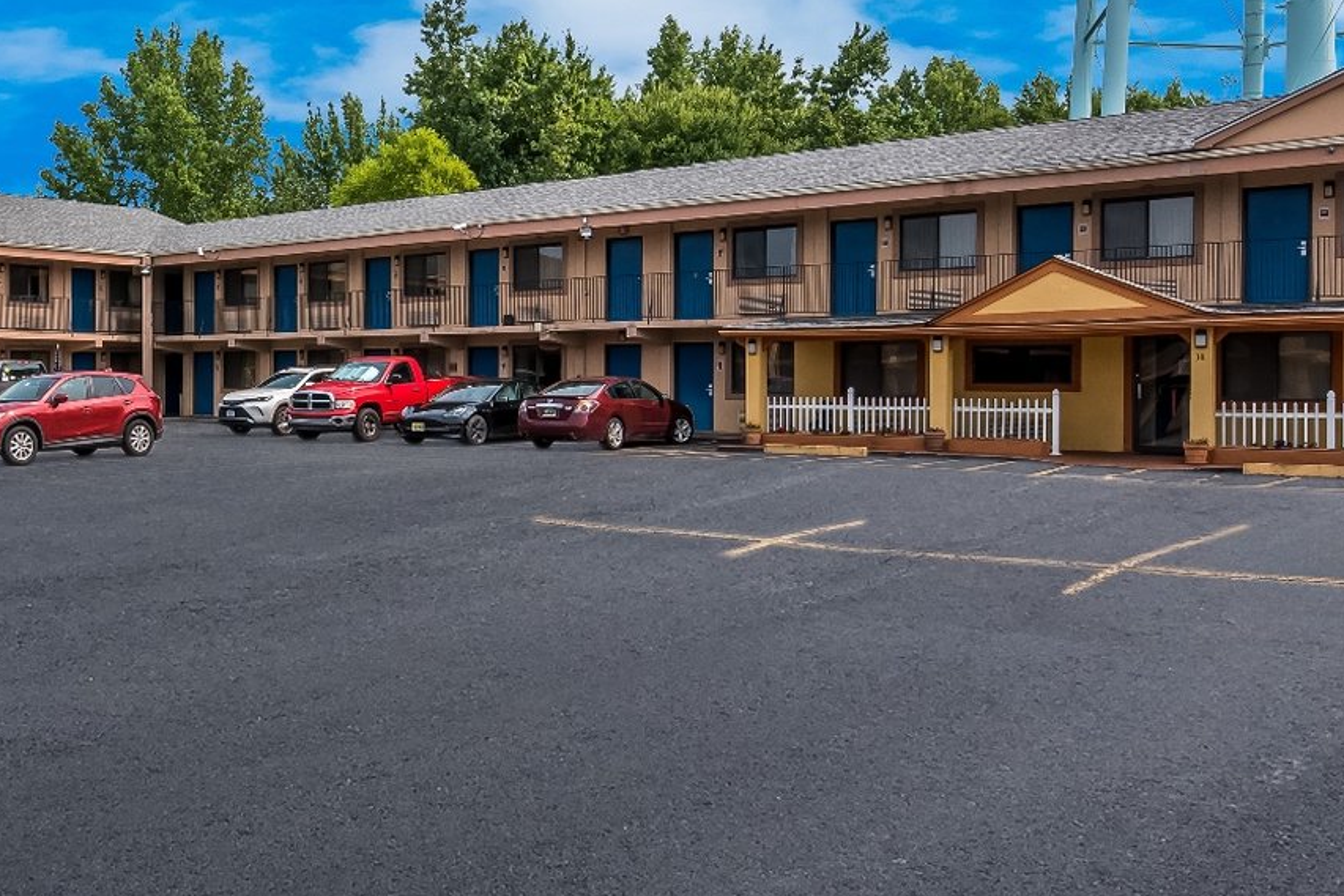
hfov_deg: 49.6
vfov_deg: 36.8
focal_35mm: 36
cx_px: 244
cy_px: 392
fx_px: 1344
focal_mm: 15
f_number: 11
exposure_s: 1/250
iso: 250
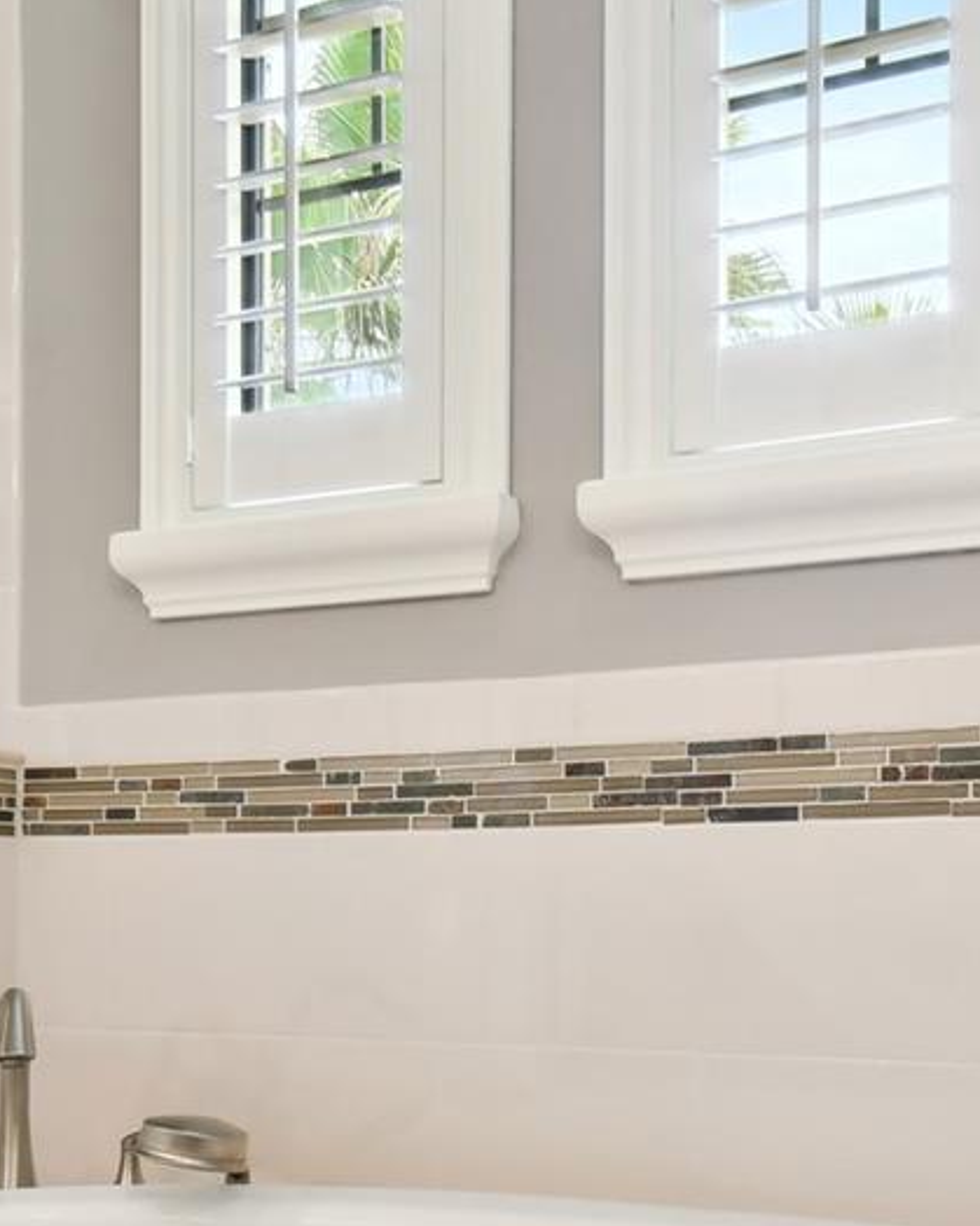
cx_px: 610
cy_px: 1015
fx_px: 1559
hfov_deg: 34.7
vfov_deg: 40.7
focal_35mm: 43
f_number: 7.1
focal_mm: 10
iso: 100
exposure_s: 1/4
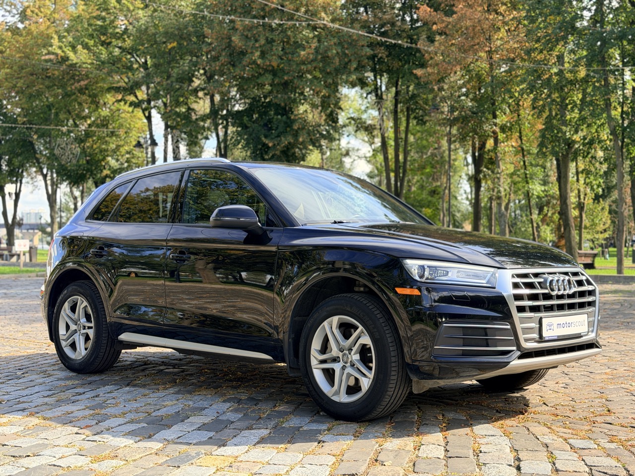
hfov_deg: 39.7
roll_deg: +0.8
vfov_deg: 30.3
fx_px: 881
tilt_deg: +0.1
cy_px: 238
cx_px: 318
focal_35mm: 48
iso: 80
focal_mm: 6.76
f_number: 1.78
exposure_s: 1/747
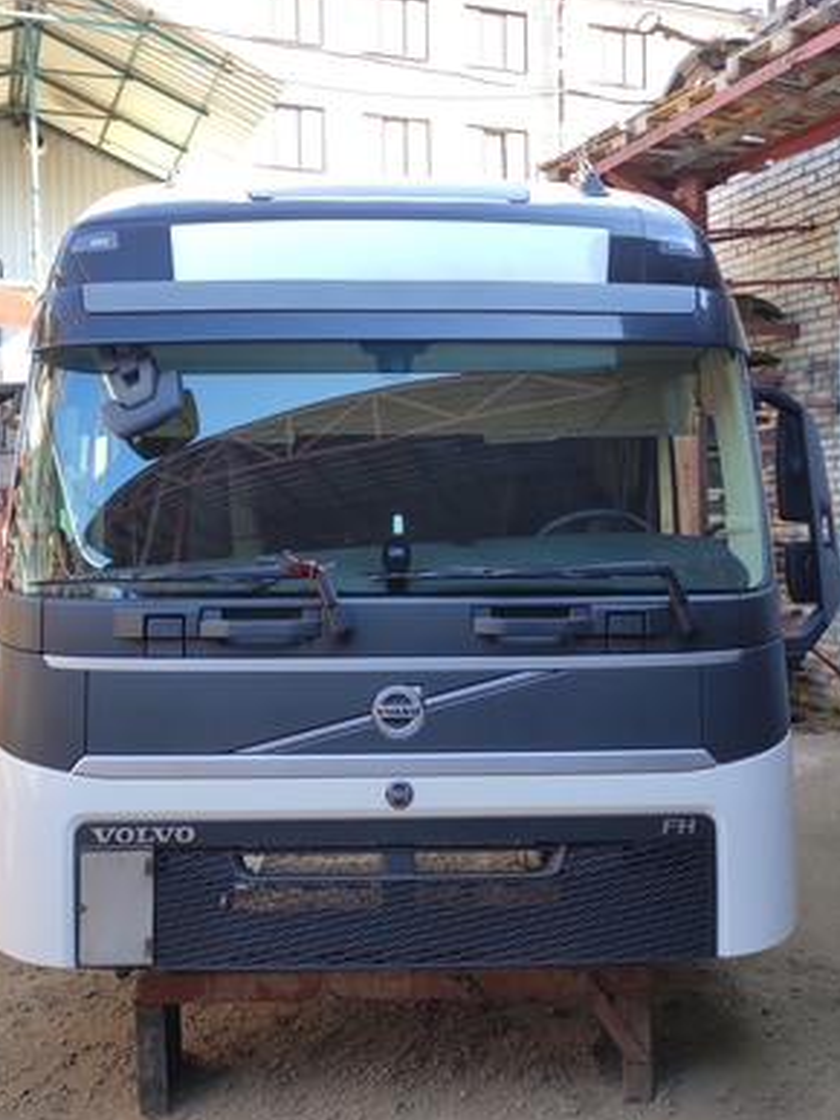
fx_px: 1004
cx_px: 403
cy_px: 486
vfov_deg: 58.2
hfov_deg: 45.4
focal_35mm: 31
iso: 115
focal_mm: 4.74
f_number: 1.79
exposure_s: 1/100
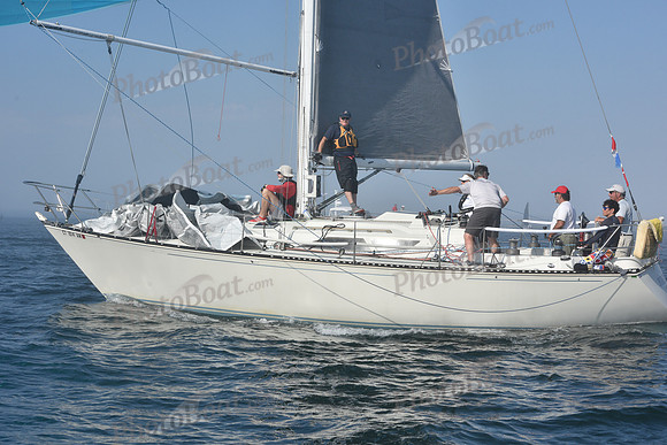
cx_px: 334
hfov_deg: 28.8
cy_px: 222
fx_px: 1297
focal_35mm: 70
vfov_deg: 19.5
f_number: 10
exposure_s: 1/1250
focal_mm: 70
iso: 320
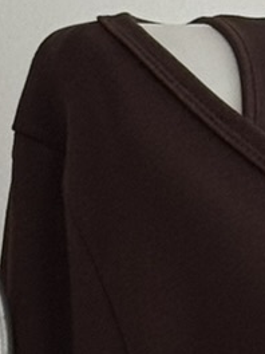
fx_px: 3797
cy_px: 660
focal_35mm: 372
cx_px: 5
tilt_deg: -2.0
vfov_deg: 5.2
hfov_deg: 4.0
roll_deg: -0.5
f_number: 1.78
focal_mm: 6.76
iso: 100
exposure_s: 1/119
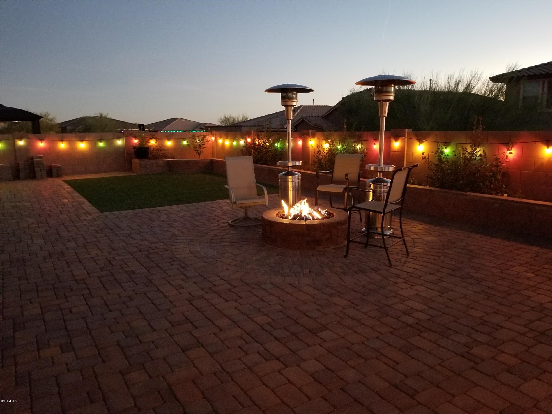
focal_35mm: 26
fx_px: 415
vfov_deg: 53.1
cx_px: 276
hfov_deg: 67.3
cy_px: 207
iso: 640
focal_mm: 4.3
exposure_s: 1/10
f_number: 1.7
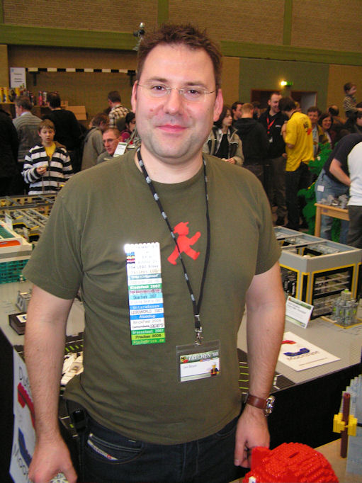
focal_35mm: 38
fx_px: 530
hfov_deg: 37.7
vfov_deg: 49.0
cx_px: 181
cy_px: 242
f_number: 2.8
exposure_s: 1/40
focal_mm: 6.3
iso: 200
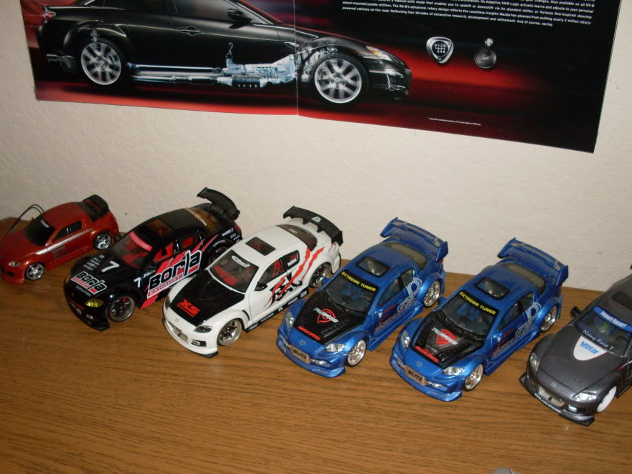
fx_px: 803
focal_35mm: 44
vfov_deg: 32.8
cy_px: 272
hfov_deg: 42.9
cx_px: 327
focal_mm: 6.3
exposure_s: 1/45
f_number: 2.8
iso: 100
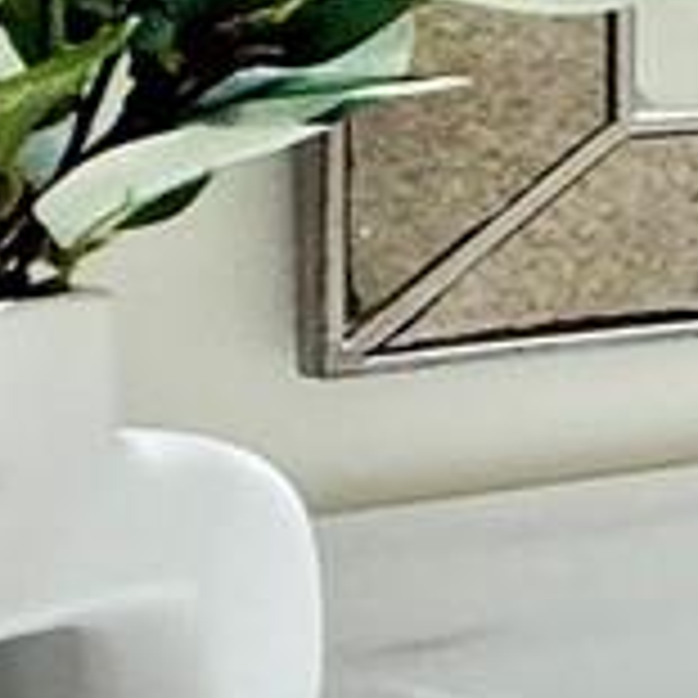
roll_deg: +0.7
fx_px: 2920
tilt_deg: +1.0
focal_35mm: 128
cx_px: 3296
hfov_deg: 6.8
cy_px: -158
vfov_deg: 13.2
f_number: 2.2
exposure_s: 1/120
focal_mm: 2.22
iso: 125
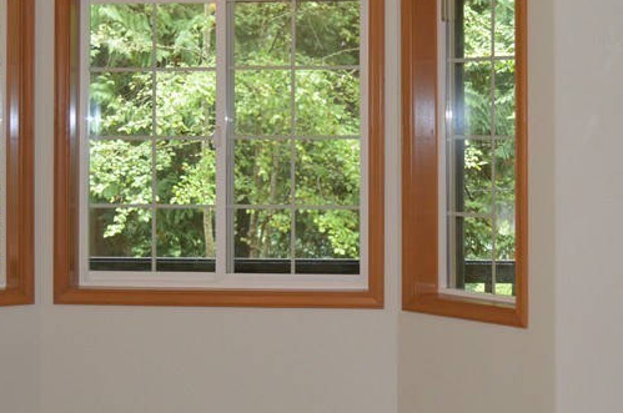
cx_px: 403
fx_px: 1469
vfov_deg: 15.9
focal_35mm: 85
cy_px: 106
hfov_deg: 23.9
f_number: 4
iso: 720
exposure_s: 1/60
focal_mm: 26
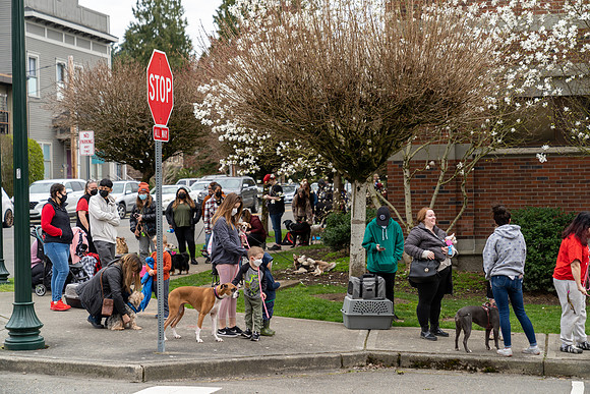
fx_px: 1147
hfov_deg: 28.8
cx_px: 295
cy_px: 197
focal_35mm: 70
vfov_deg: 19.5
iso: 100
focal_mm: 70
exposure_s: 1/320
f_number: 3.5
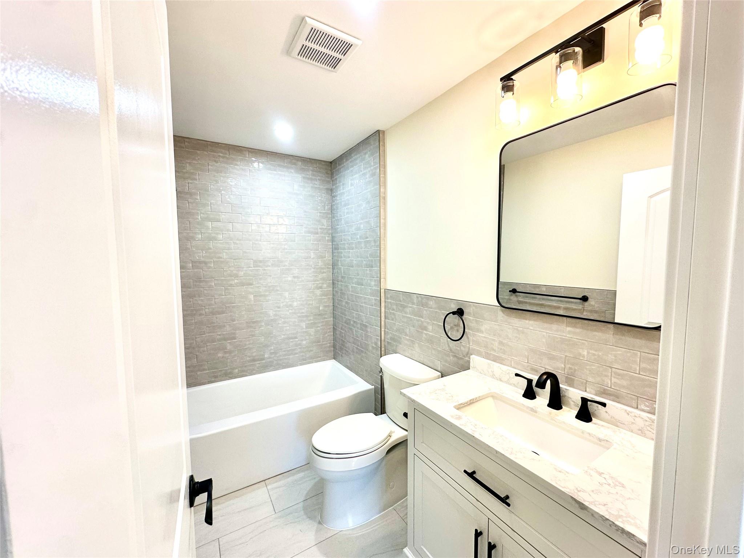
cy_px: 279
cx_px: 372
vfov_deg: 85.7
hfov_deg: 102.1
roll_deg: +0.3
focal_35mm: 14
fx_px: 301
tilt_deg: -4.1
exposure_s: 1/120
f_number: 2.2
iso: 100
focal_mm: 2.22
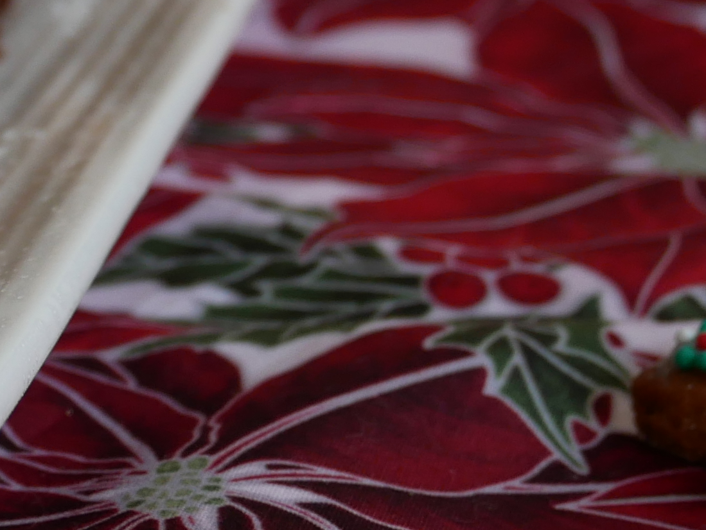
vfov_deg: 10.2
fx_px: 2898
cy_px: -157
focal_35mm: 142
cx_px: -241
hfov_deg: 13.3
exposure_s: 1/80
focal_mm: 17
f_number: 4
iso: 200
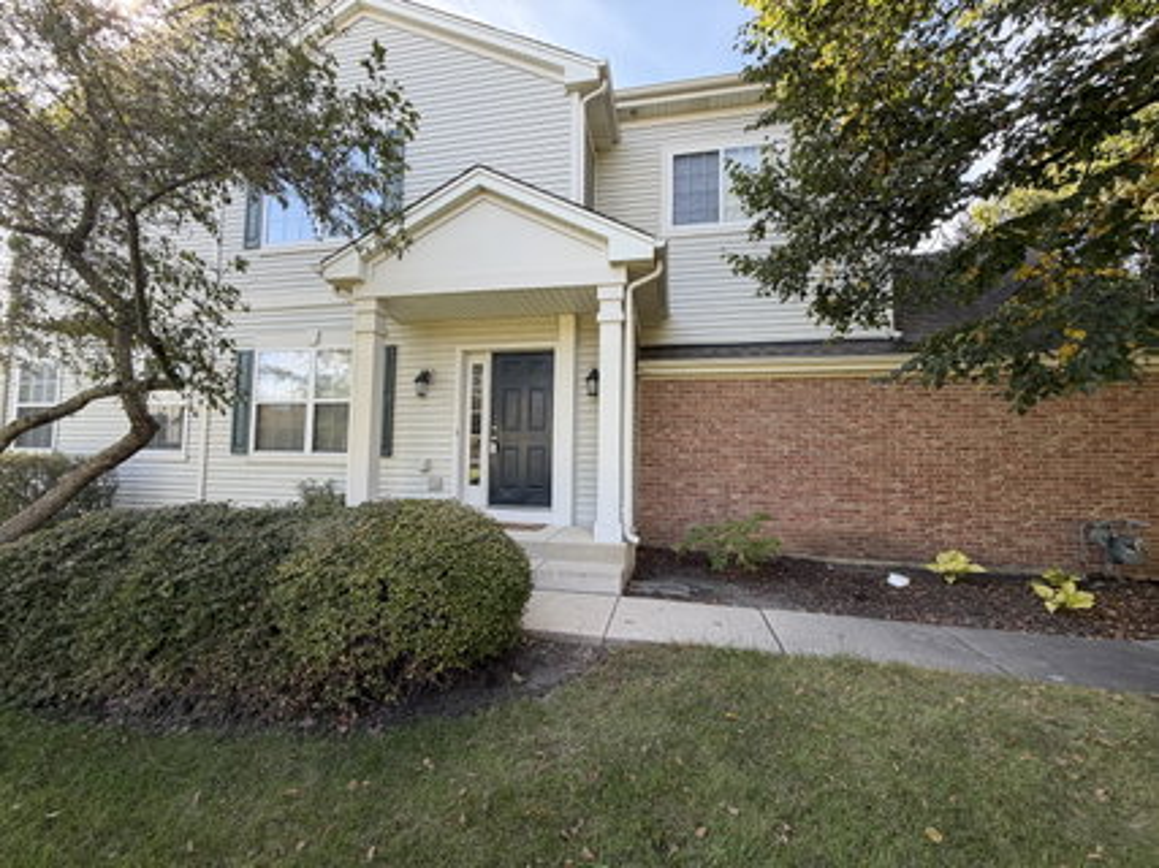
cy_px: 434
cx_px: 580
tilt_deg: +2.6
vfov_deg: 85.6
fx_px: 469
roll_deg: +0.0
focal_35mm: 14
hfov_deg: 102.1
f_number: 2.2
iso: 40
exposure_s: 1/146
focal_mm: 2.22
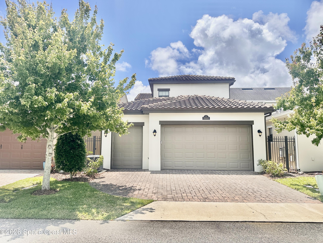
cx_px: 162
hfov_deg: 71.6
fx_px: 224
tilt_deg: +5.6
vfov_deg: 56.8
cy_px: 122
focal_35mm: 24
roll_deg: -3.1
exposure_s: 1/5525
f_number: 1.78
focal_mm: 6.86
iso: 80
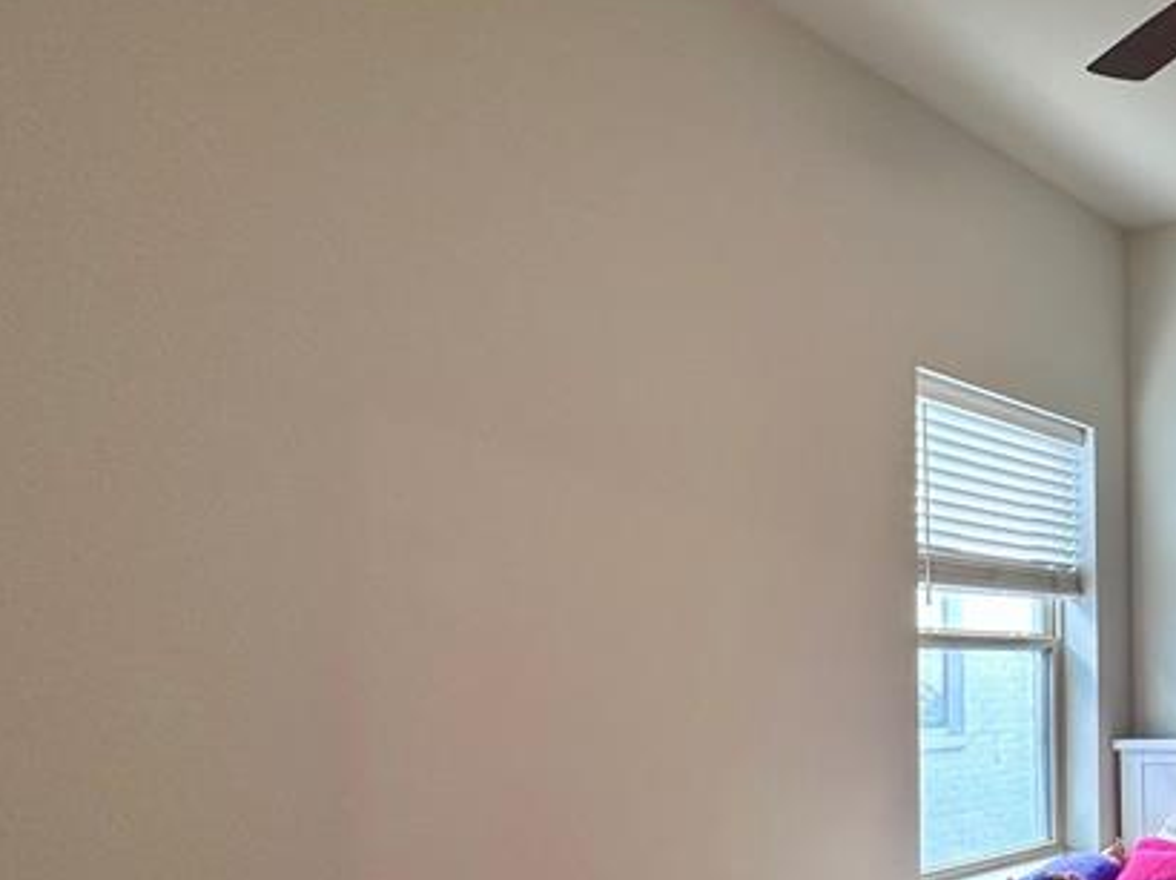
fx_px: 1188
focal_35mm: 35
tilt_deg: +1.4
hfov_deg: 40.9
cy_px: 654
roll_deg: +0.8
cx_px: 1328
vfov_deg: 39.6
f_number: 2.2
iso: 200
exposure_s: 1/60
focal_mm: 2.22
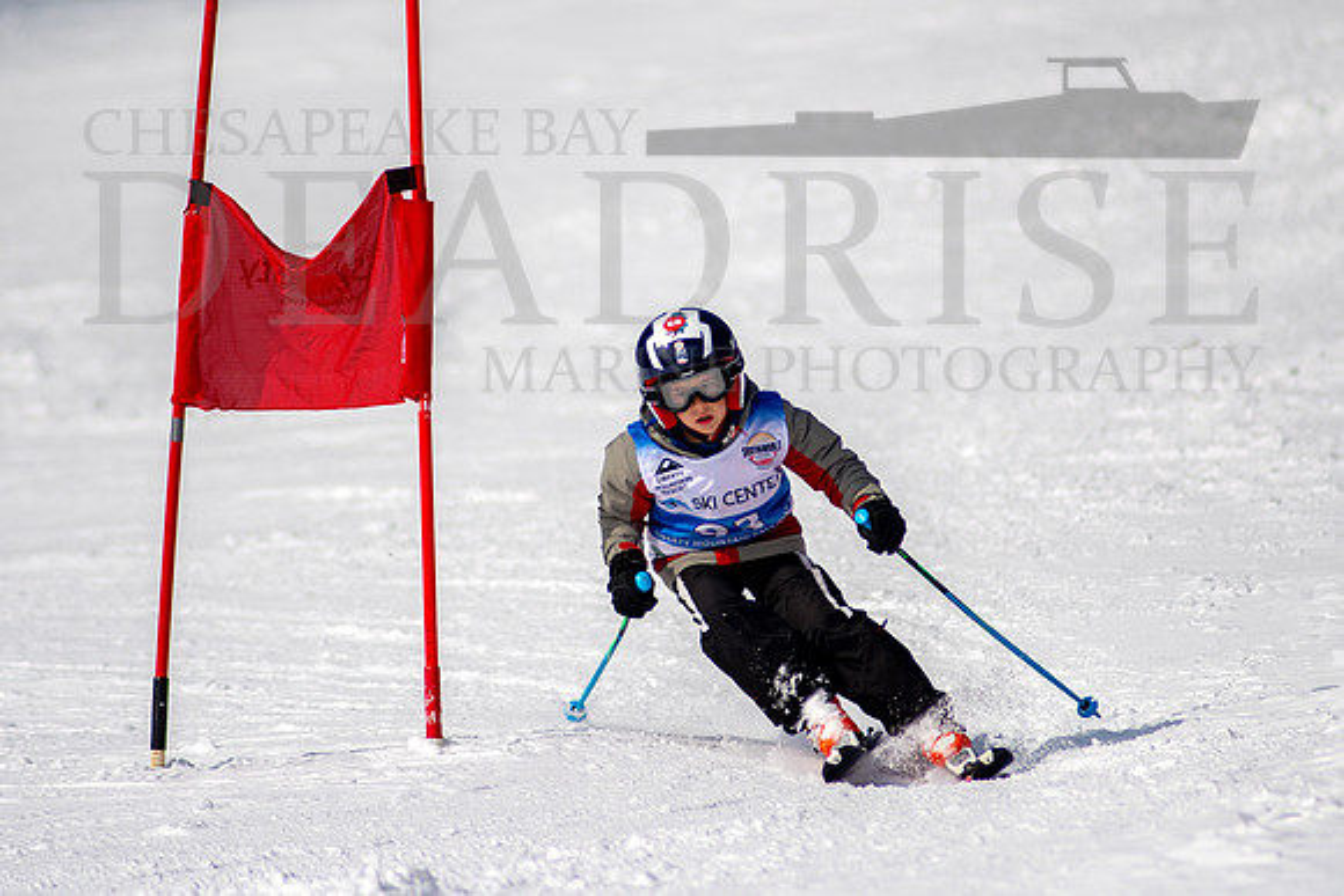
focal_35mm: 584
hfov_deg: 3.5
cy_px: 378
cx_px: 685
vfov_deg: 2.4
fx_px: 21808
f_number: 2.8
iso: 100
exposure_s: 1/6400
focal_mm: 300
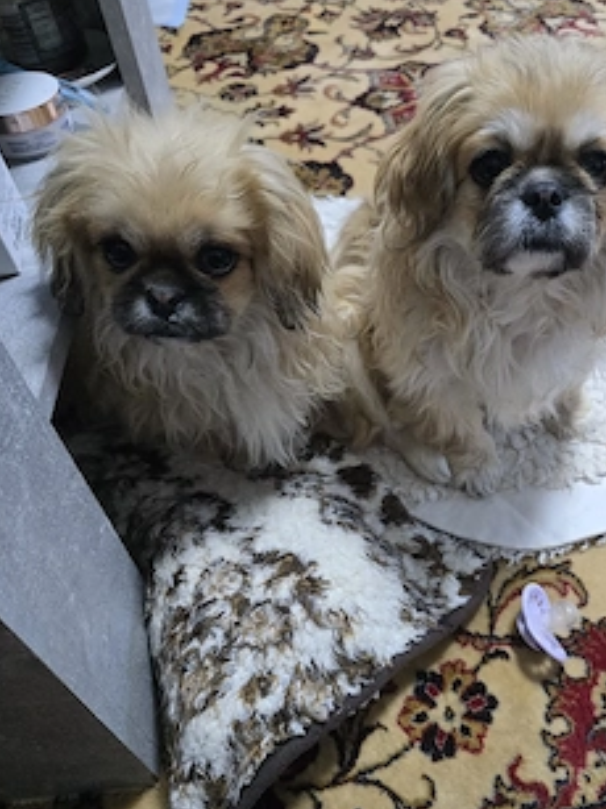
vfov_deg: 60.0
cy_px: 422
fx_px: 701
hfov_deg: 46.4
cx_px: 379
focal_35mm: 30
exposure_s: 1/101
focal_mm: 6.3
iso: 800
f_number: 1.7
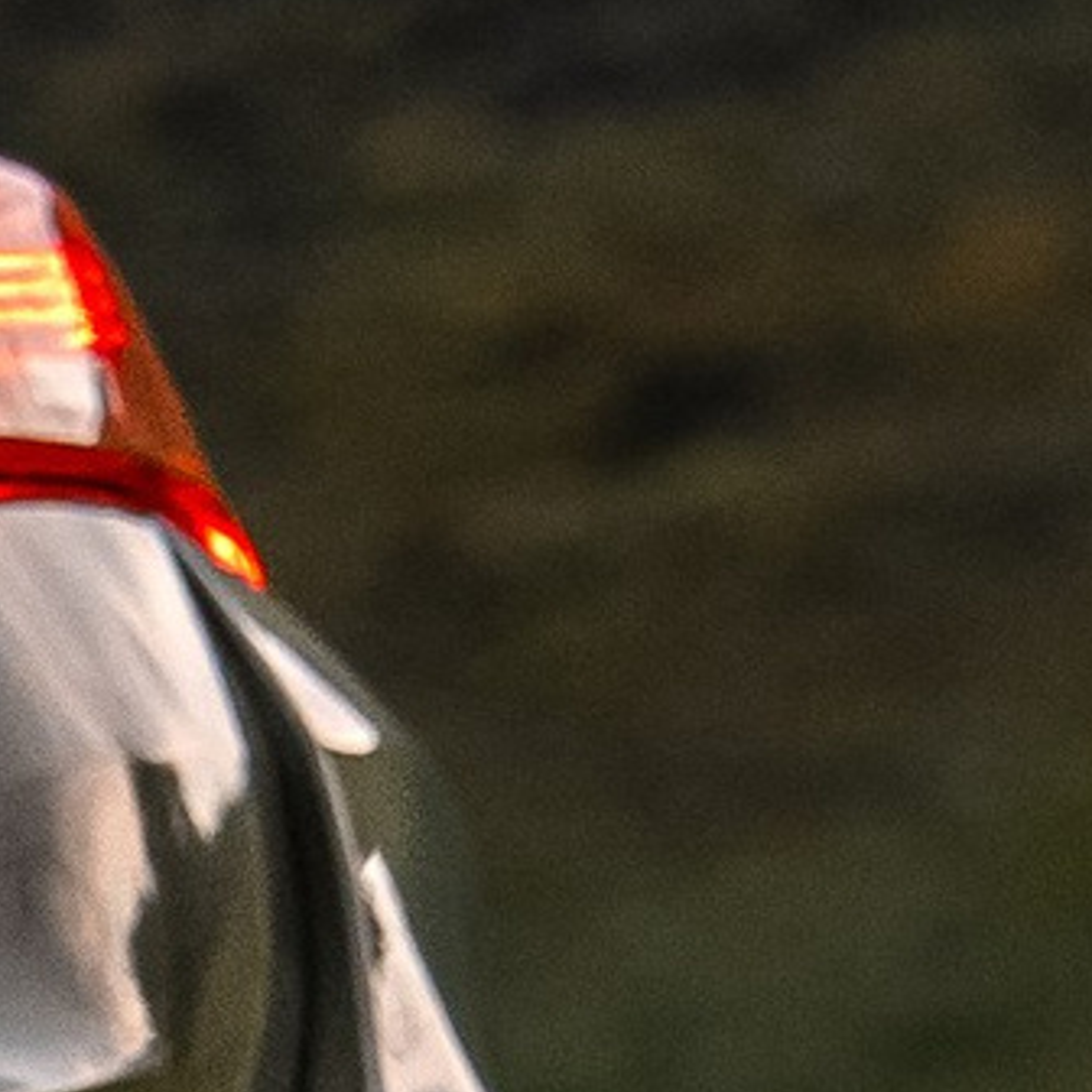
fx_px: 17310
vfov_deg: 3.6
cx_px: -1800
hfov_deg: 3.5
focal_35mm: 485
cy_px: 1199
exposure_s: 1/100
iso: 500
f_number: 3.2
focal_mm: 50
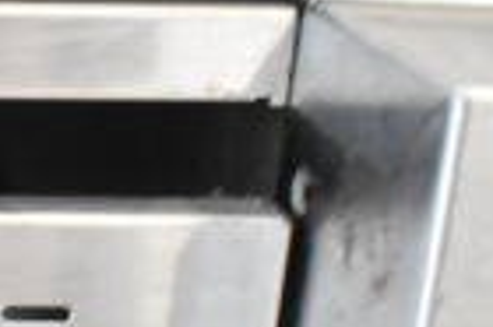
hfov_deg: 11.7
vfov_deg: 8.7
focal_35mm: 157
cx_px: -511
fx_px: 2148
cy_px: 339
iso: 6400
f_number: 3.8
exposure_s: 1/40
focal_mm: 24
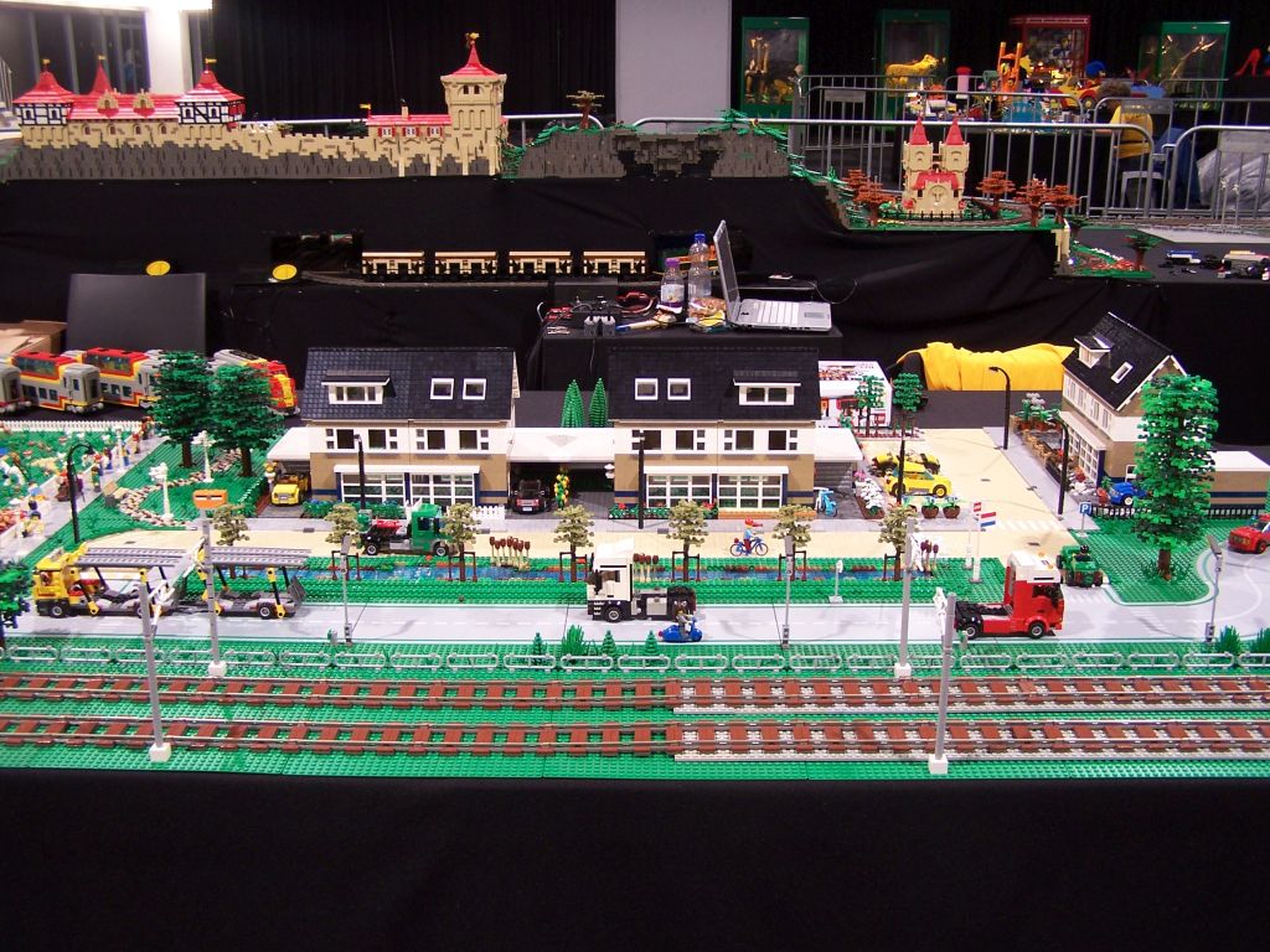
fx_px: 1394
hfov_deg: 49.0
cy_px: 476
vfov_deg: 37.7
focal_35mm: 38
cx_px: 635
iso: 80
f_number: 2.8
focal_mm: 6.3
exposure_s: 1/6
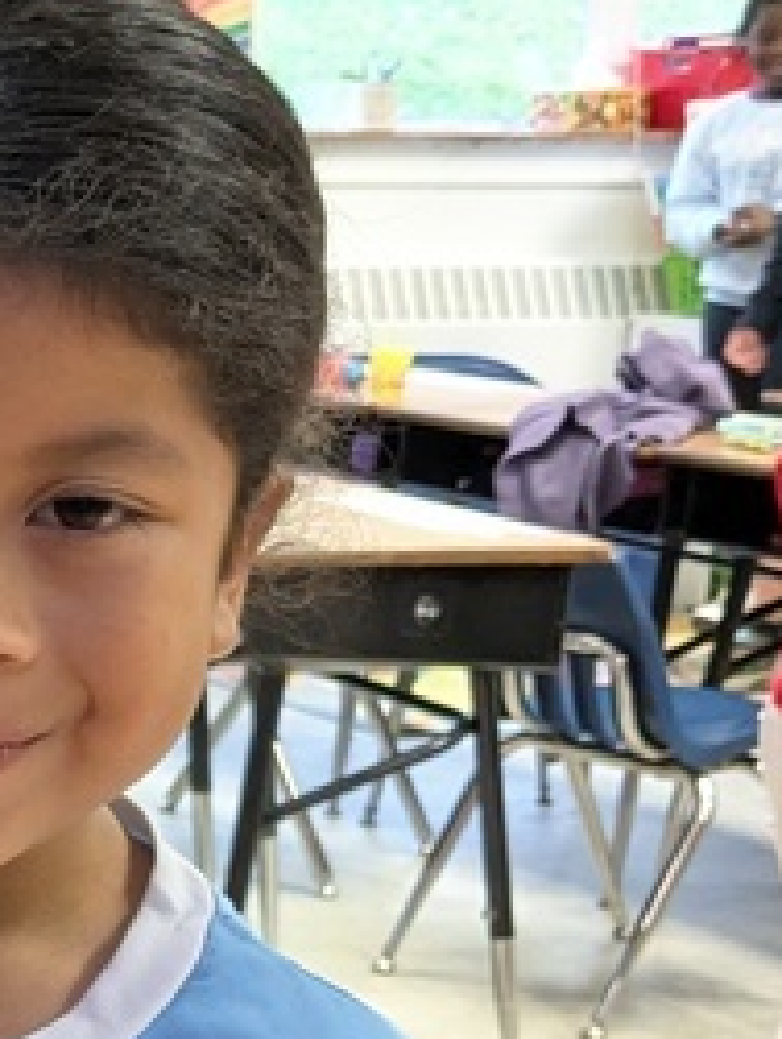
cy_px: 944
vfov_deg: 17.6
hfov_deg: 12.1
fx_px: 3305
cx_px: -745
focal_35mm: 110
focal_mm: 4.38
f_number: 1.73
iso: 246
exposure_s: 1/40
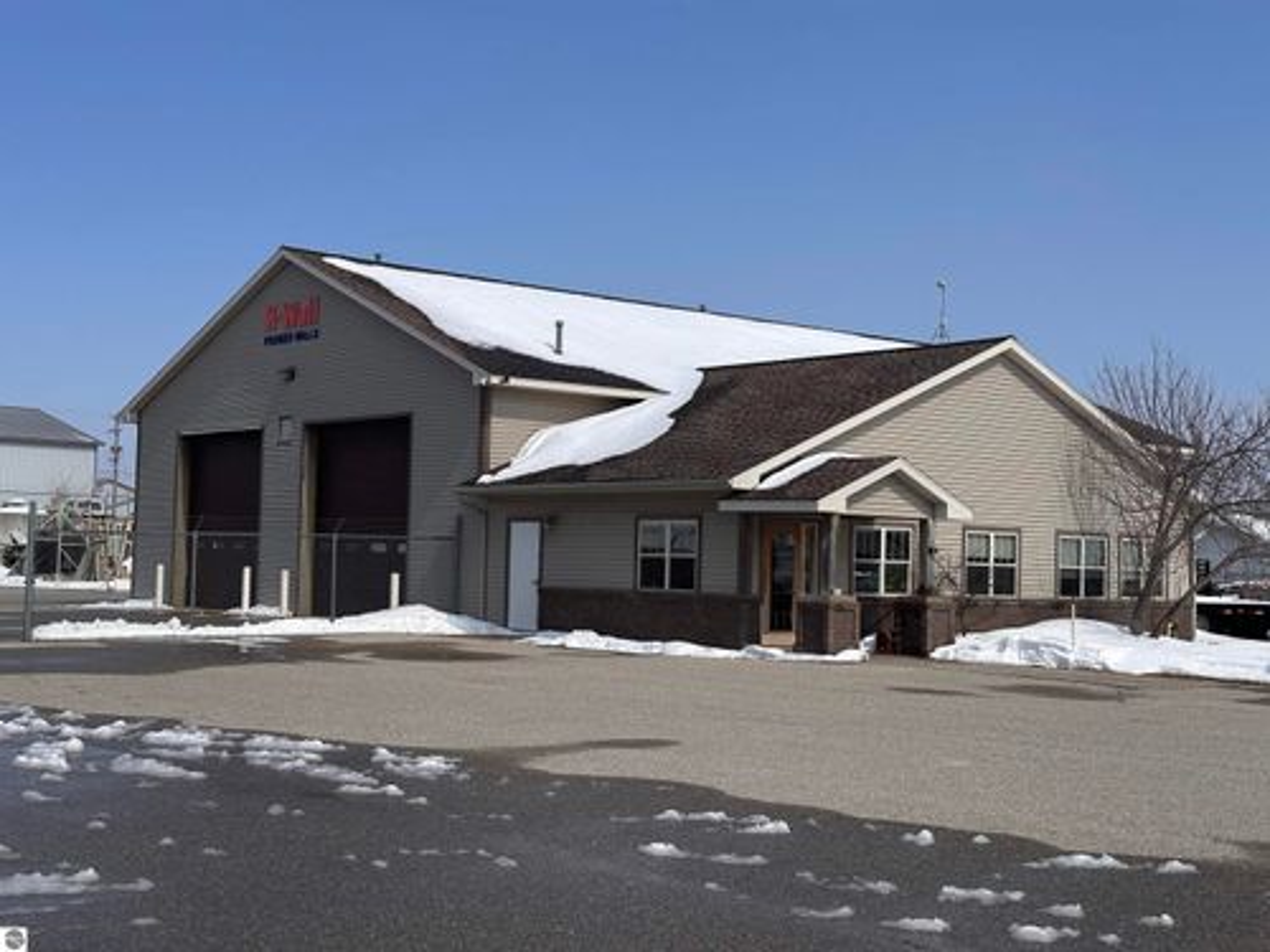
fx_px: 1761
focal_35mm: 48
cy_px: 476
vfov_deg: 30.3
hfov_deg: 39.7
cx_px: 635
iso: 64
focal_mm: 6.86
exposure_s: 1/9804
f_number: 1.78
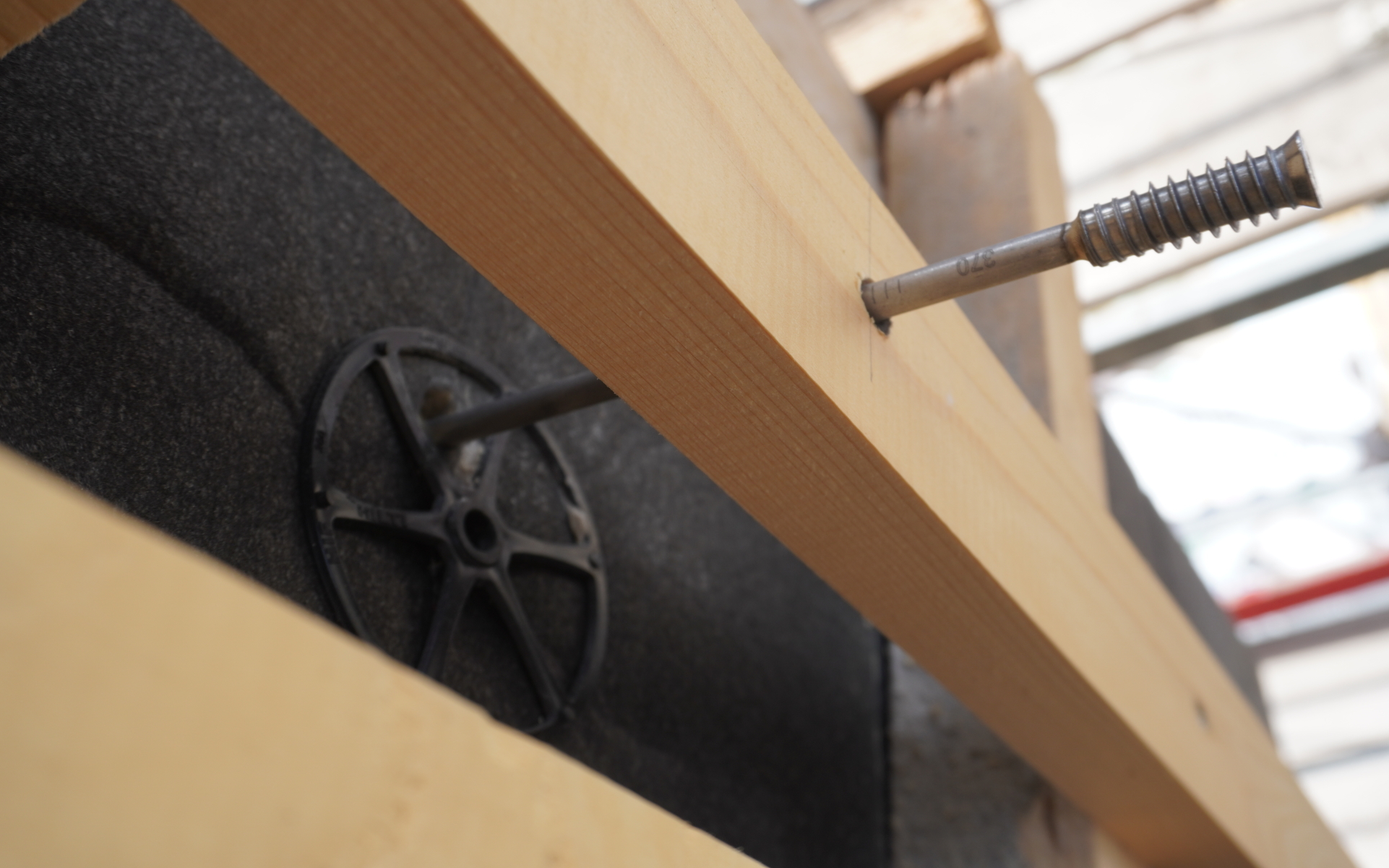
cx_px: 716
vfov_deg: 36.3
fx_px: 1325
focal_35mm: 35
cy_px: 425
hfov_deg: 55.3
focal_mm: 22
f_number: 6.3
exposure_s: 1/80
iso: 100
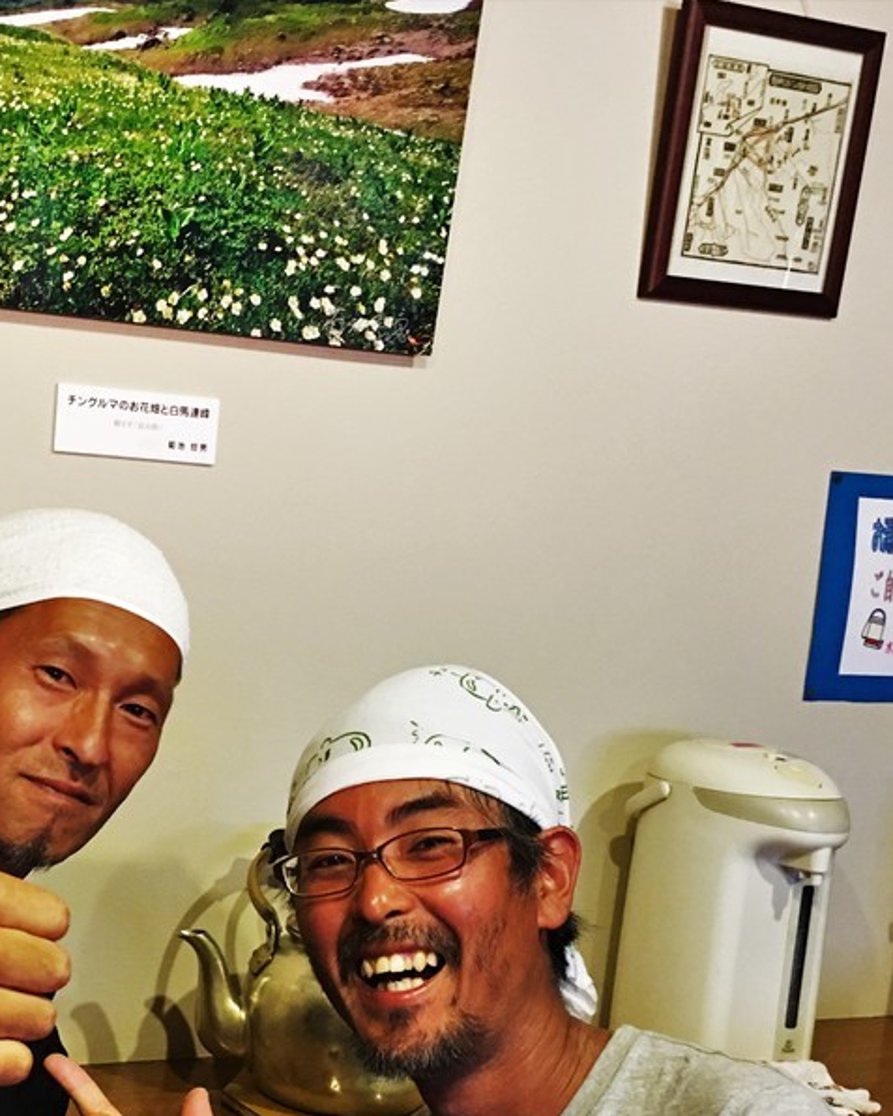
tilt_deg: -8.5
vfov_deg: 32.4
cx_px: 148
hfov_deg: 26.1
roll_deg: -4.1
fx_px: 1883
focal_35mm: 57
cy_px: 839
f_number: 2.2
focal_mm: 4.15
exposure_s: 1/4
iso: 50
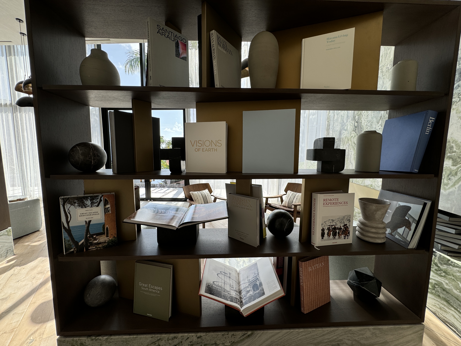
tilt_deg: -6.5
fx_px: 186
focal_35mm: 14
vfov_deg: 85.7
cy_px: 173
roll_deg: -0.3
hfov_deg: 102.1
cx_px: 230
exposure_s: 1/364
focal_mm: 2.22
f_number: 2.2
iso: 40
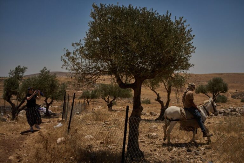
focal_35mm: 35
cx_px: 122
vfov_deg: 37.9
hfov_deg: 54.4
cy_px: 82
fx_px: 237
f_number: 14
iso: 500
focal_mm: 35
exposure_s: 1/2000
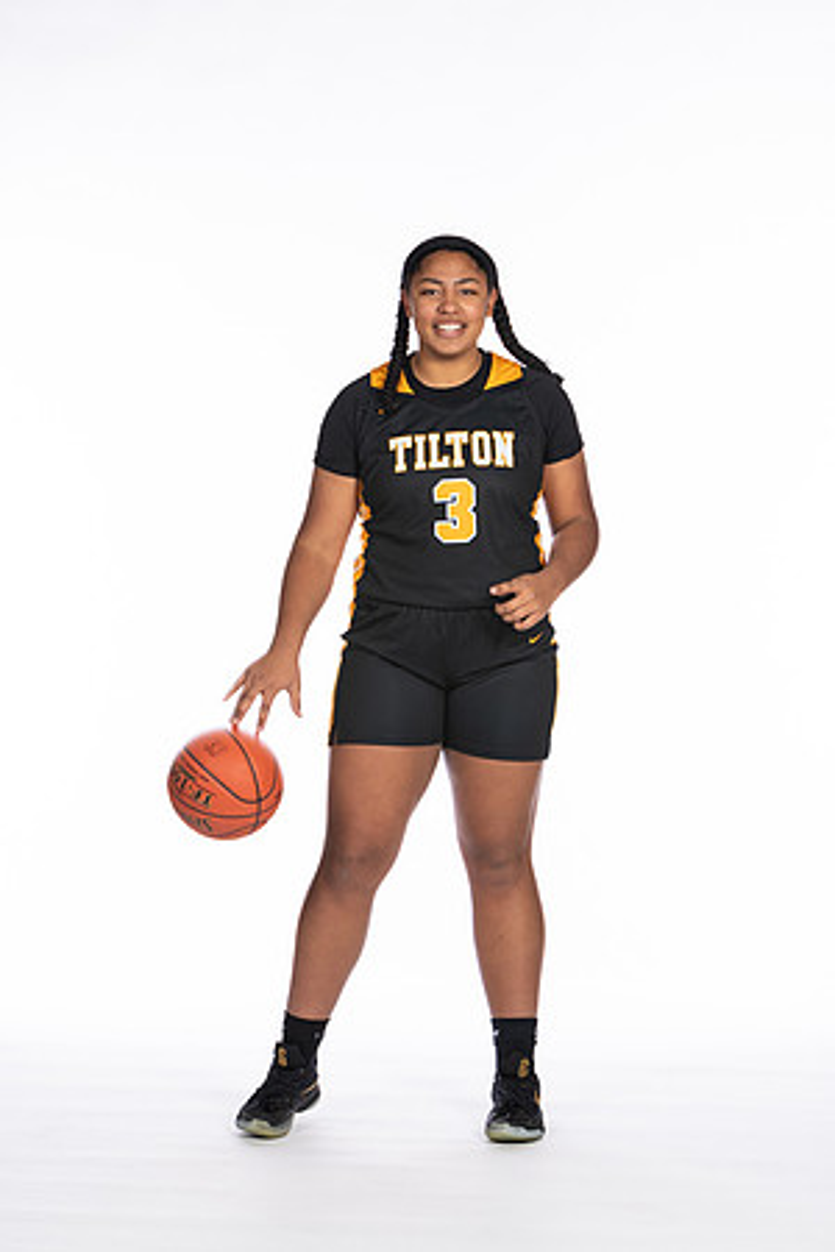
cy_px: 626
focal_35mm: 105
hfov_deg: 13.0
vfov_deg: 19.5
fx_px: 3653
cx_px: 418
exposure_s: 1/100
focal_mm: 70
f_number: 5
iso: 100
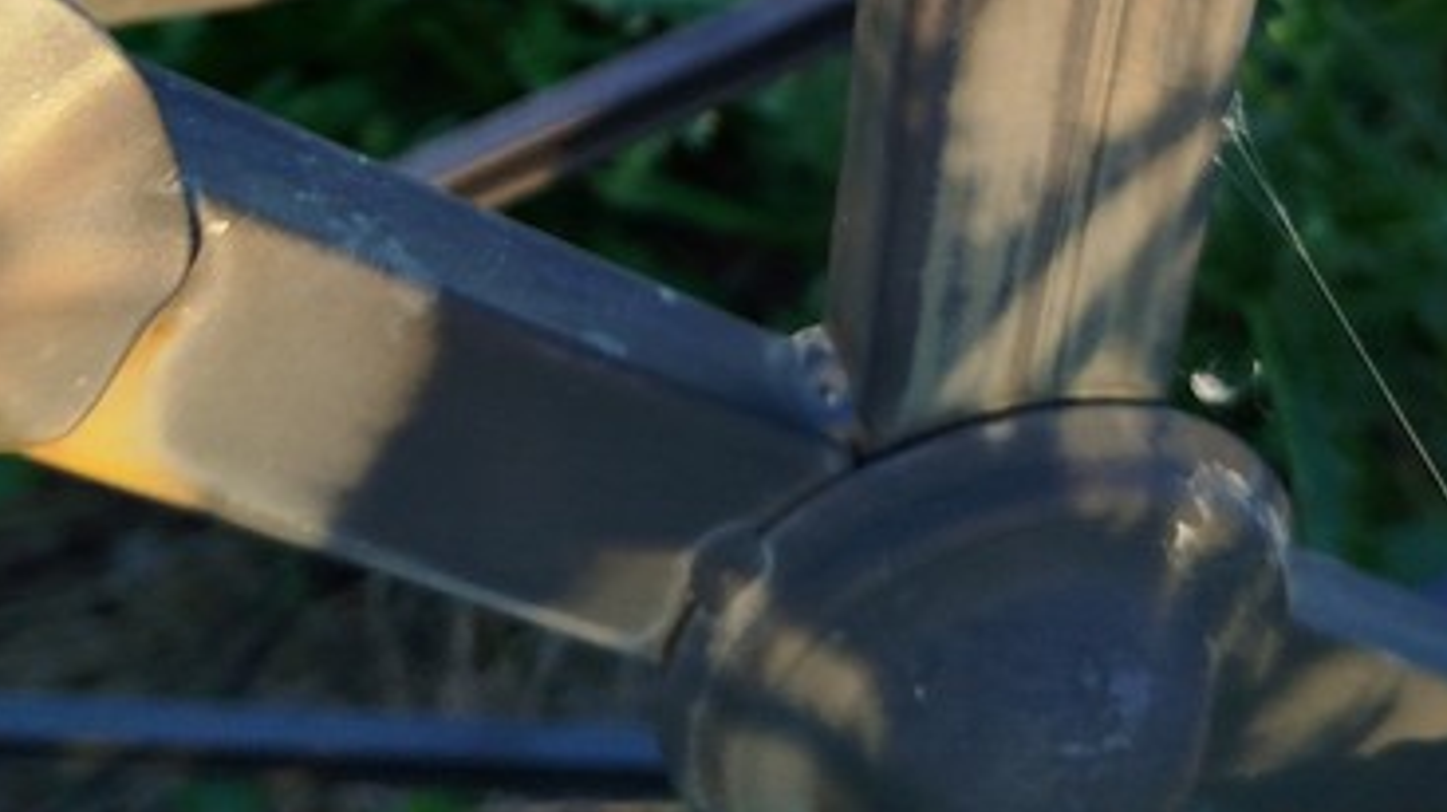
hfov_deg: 36.6
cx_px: 662
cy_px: -335
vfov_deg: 19.0
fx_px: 2186
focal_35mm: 57
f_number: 1.7
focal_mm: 5.31
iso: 50
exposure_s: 1/165
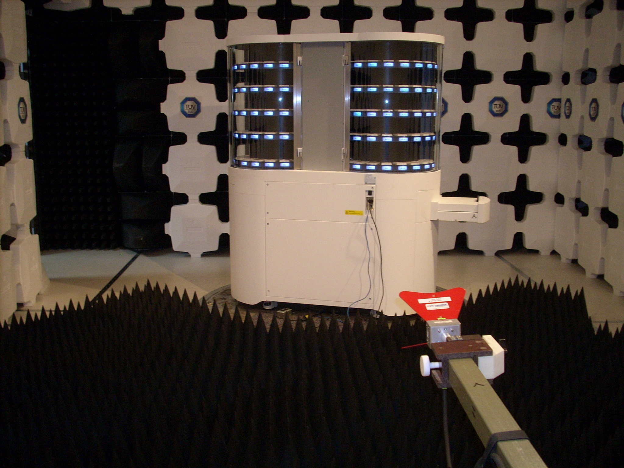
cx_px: 312
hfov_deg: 50.1
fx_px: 667
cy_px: 234
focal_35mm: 37
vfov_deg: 38.7
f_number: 2.8
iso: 200
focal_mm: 6.2
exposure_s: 1/30
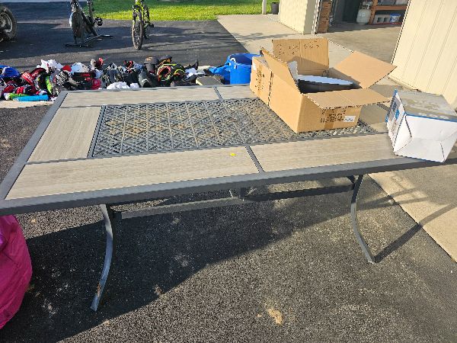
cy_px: 172
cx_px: 228
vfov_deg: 58.9
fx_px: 304
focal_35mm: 23
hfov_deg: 73.9
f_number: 1.7
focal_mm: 6.3
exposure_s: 1/518
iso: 16
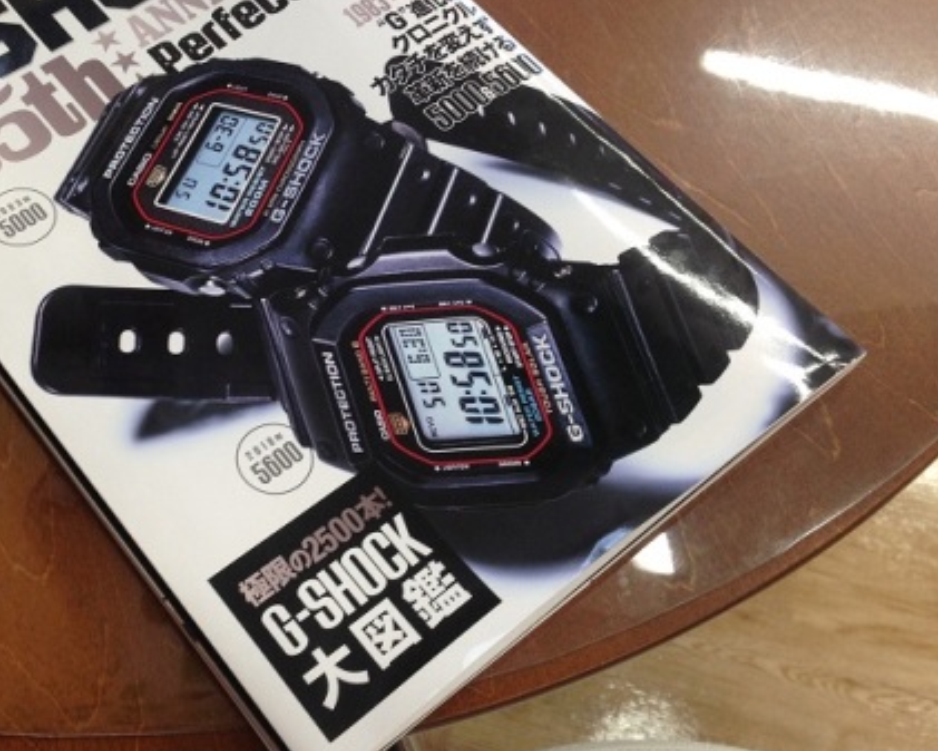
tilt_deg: -61.4
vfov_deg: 30.8
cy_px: 305
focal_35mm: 49
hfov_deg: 37.5
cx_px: 285
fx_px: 1361
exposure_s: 1/40
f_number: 2.4
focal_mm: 4.12
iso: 50
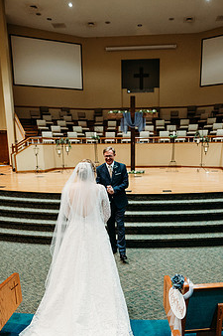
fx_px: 298
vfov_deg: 57.8
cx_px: 126
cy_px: 215
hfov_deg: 41.0
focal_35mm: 32
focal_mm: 24
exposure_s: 1/125
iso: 2000
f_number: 1.8
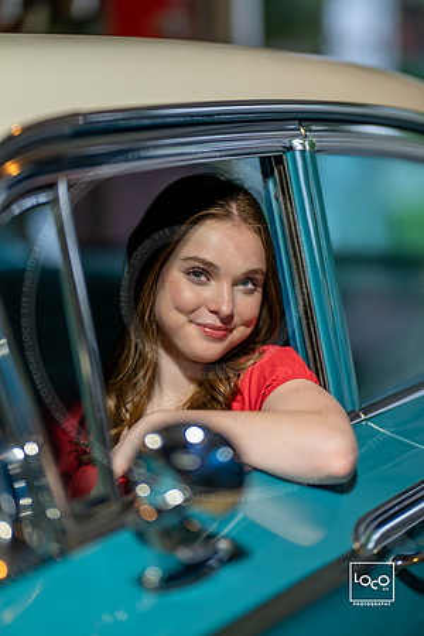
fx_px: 1502
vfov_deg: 23.9
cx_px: 212
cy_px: 318
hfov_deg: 16.1
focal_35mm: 85
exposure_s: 1/125
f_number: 1.3
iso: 200
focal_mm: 85
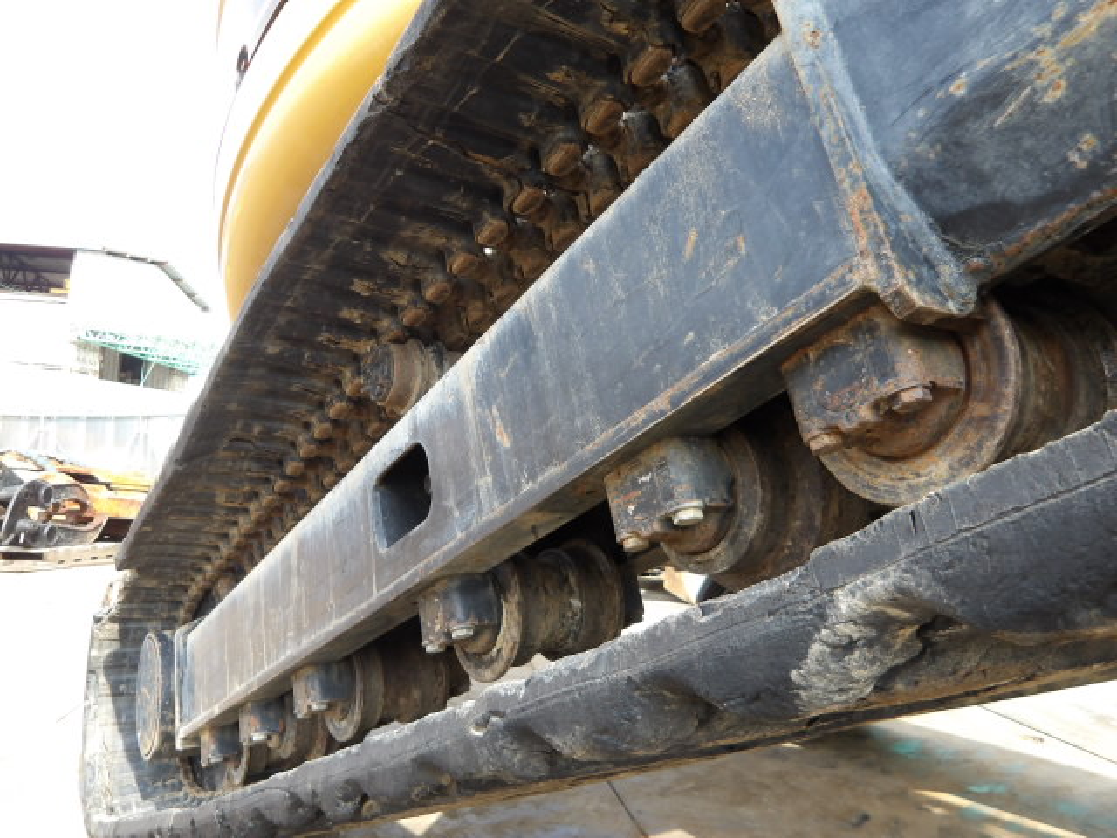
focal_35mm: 27
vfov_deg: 51.4
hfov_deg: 65.3
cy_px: 419
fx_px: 871
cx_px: 558
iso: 100
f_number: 3
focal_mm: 4.9
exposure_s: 1/204
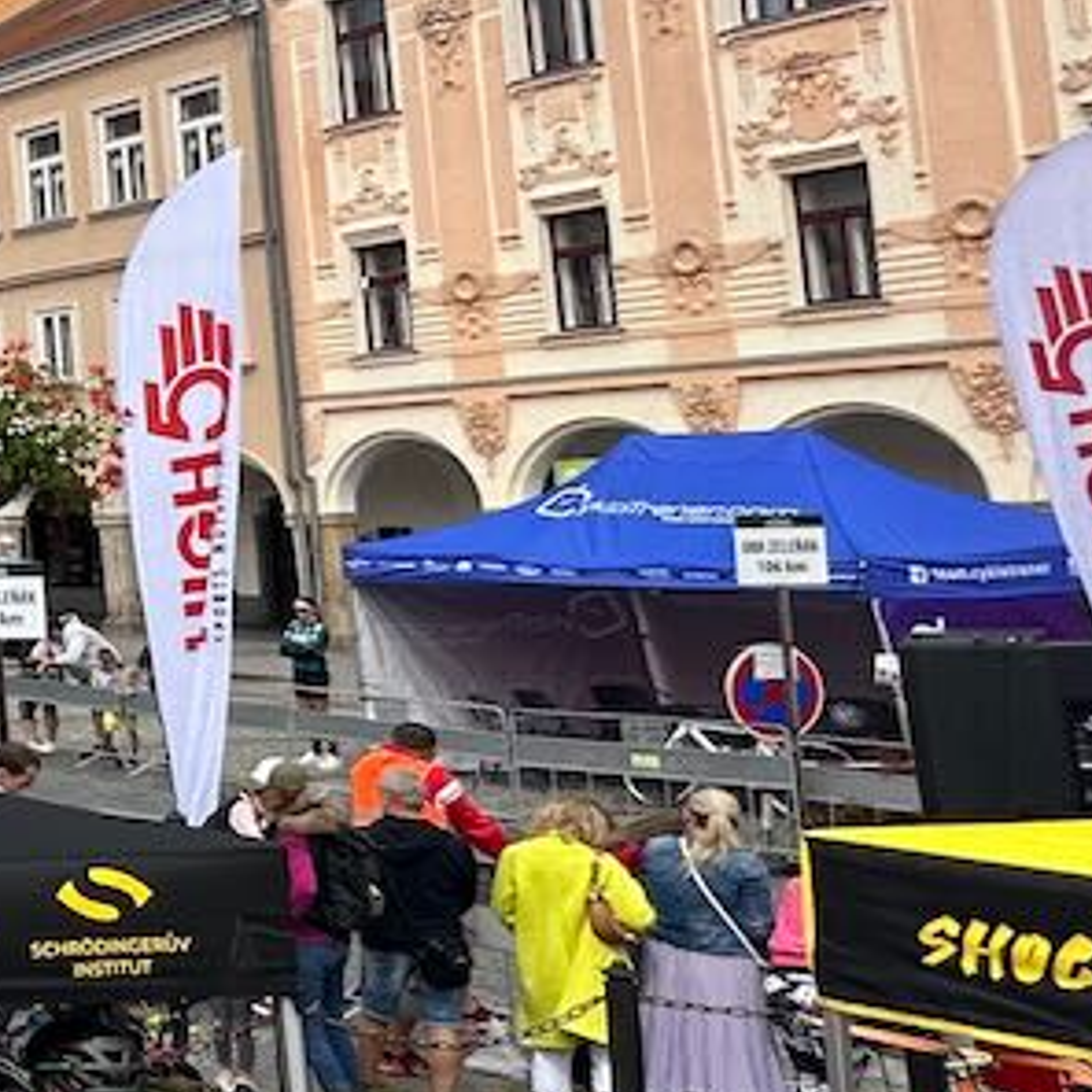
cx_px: -1251
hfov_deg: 17.6
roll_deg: +1.8
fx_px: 1927
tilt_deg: +2.0
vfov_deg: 31.5
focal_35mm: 54
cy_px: 391
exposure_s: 1/2506
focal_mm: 2.22
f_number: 2.2
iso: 50
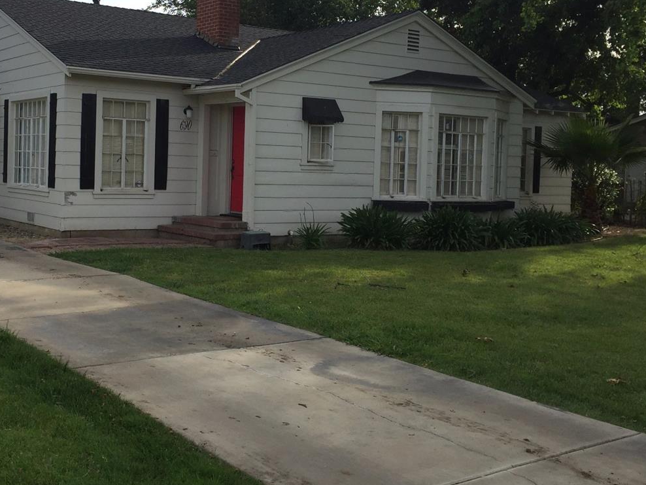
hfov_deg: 42.2
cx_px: 202
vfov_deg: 32.7
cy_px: 187
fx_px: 821
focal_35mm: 44
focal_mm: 4.15
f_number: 2.2
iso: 32
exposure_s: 1/1319
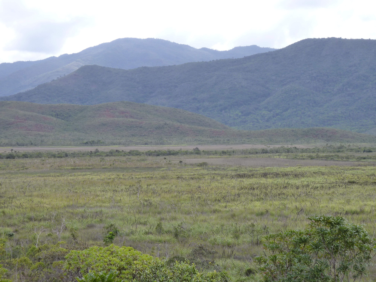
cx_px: 188
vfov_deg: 15.4
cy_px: 141
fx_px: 1043
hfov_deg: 20.4
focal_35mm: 96
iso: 125
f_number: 4.3
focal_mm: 15.8
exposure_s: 1/250
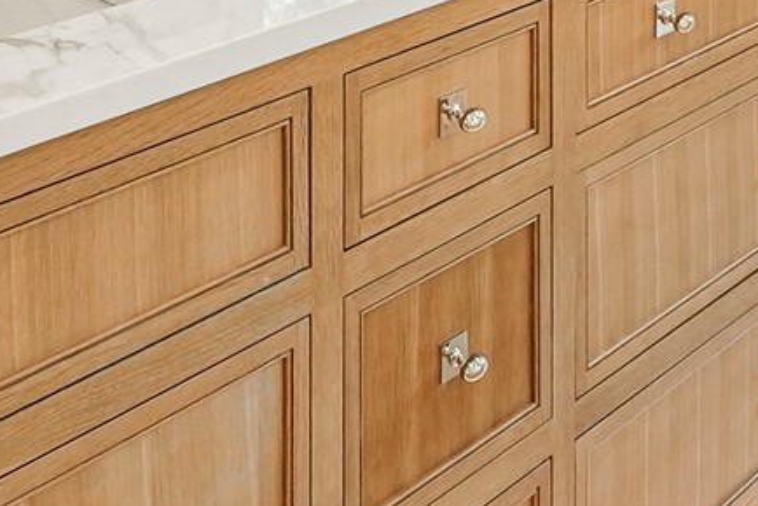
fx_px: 1475
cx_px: 379
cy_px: -502
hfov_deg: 28.8
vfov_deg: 15.6
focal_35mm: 70
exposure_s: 1/25
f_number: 8
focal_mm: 14
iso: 1600
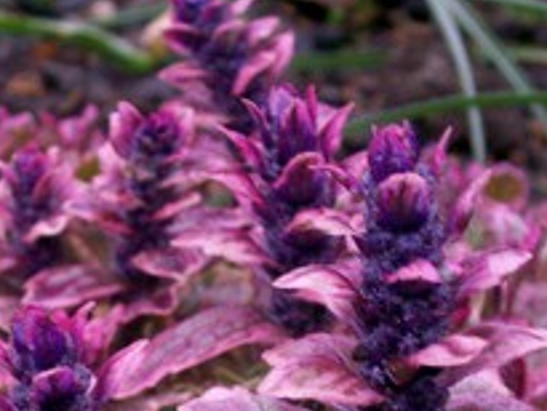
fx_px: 1897
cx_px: 216
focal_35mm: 120
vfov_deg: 12.2
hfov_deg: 16.4
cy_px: 403
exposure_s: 1/8
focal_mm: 9.4
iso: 160
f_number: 3.4
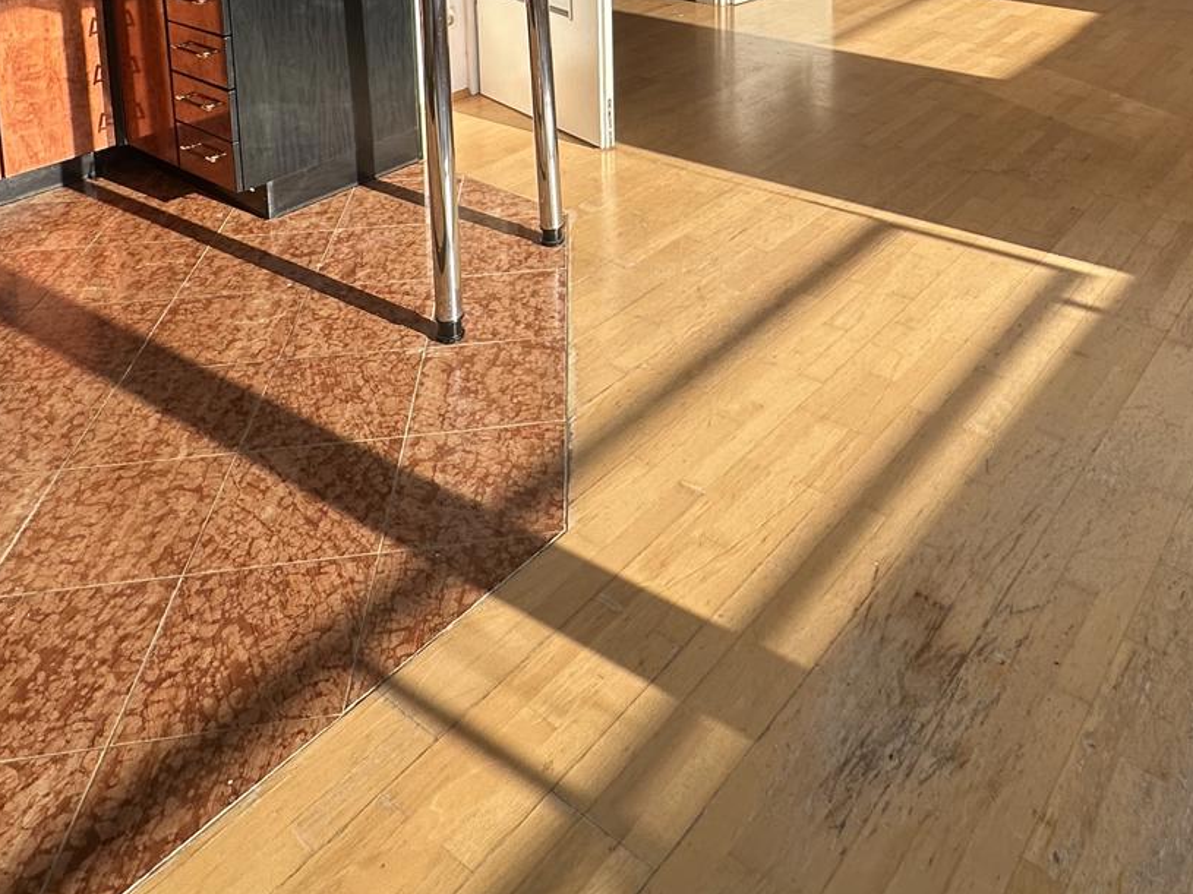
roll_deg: +0.0
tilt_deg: -8.4
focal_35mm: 33
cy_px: -121
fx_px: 1137
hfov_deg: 54.6
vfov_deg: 35.7
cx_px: 766
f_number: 2.2
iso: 40
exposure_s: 1/342
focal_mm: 2.22
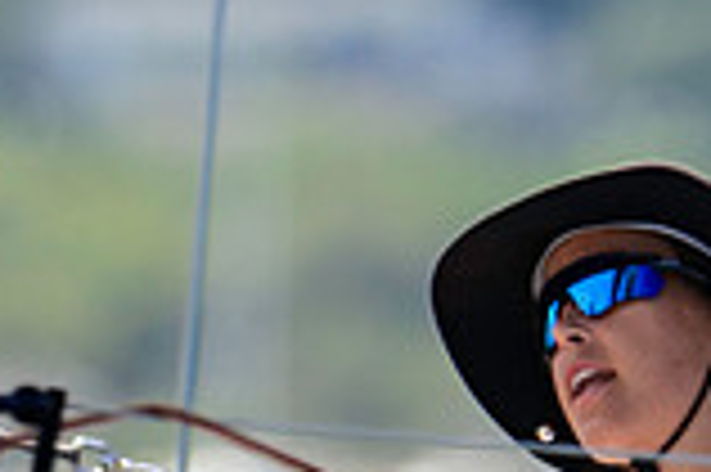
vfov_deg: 0.6
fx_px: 43464
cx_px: 662
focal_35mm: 2203
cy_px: -292
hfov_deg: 0.9
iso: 250
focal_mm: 400
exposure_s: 1/1250
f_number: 4.5
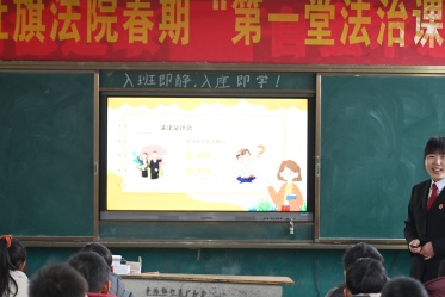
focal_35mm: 84
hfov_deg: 24.2
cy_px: 169
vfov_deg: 16.3
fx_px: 1039
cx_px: 208
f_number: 2.8
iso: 1000
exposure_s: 1/125
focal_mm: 57
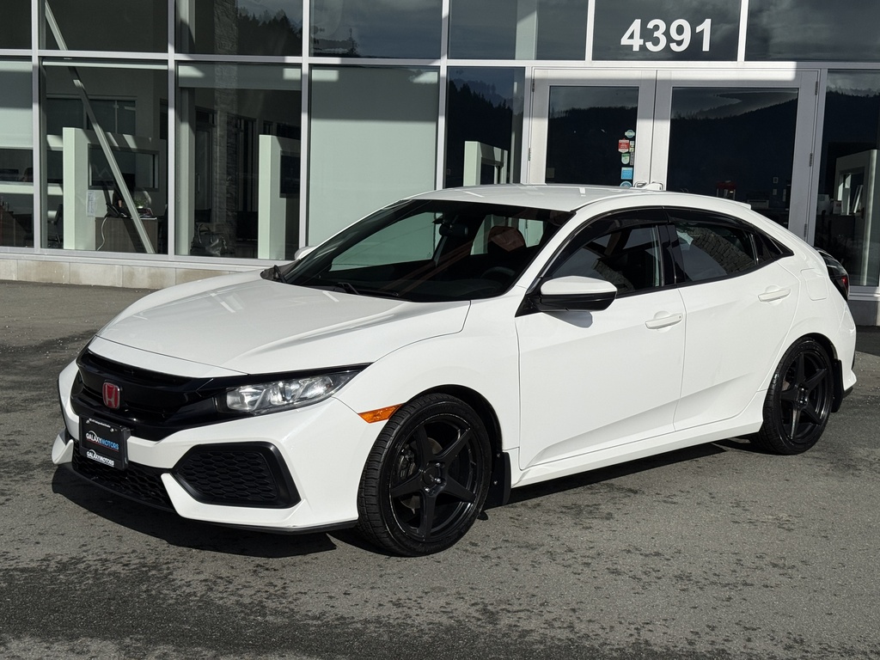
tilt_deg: -6.1
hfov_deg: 39.7
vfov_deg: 30.3
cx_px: 440
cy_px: 330
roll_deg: -1.5
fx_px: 1220
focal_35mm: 48
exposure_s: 1/11364
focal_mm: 6.76
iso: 50
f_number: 1.78
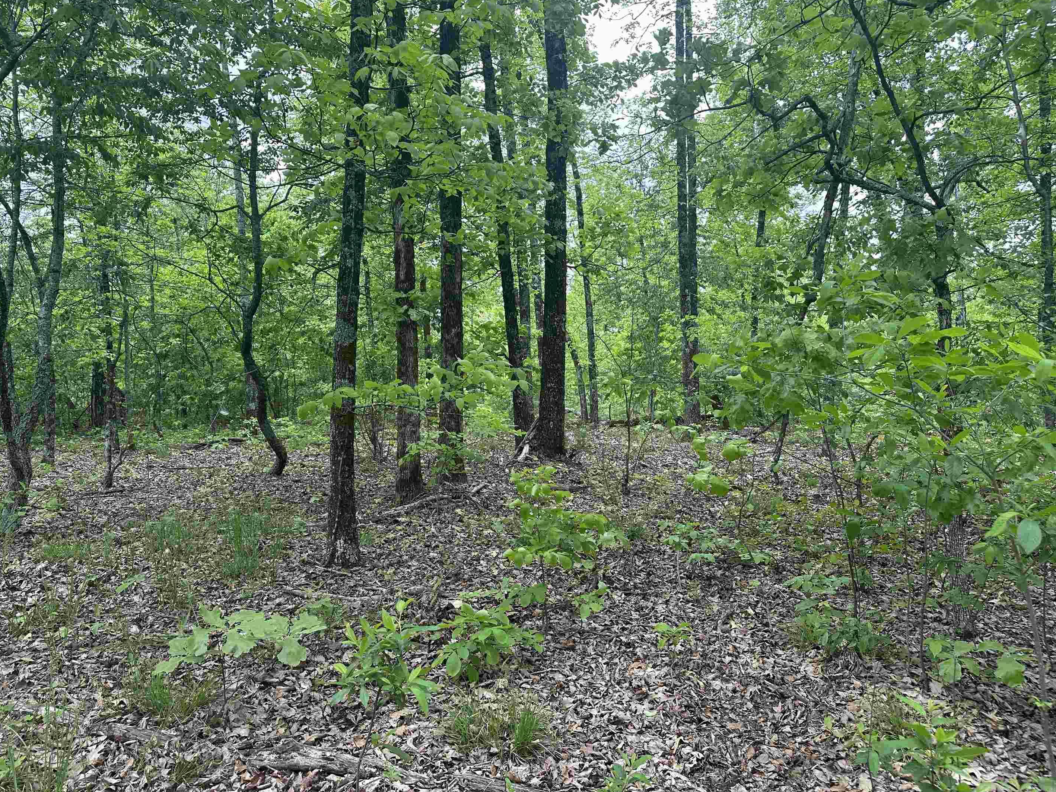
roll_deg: +0.1
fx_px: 793
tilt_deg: +2.4
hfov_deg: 67.3
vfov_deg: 53.0
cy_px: 366
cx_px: 515
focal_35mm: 26
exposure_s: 1/516
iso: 80
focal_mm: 6.86
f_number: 1.78
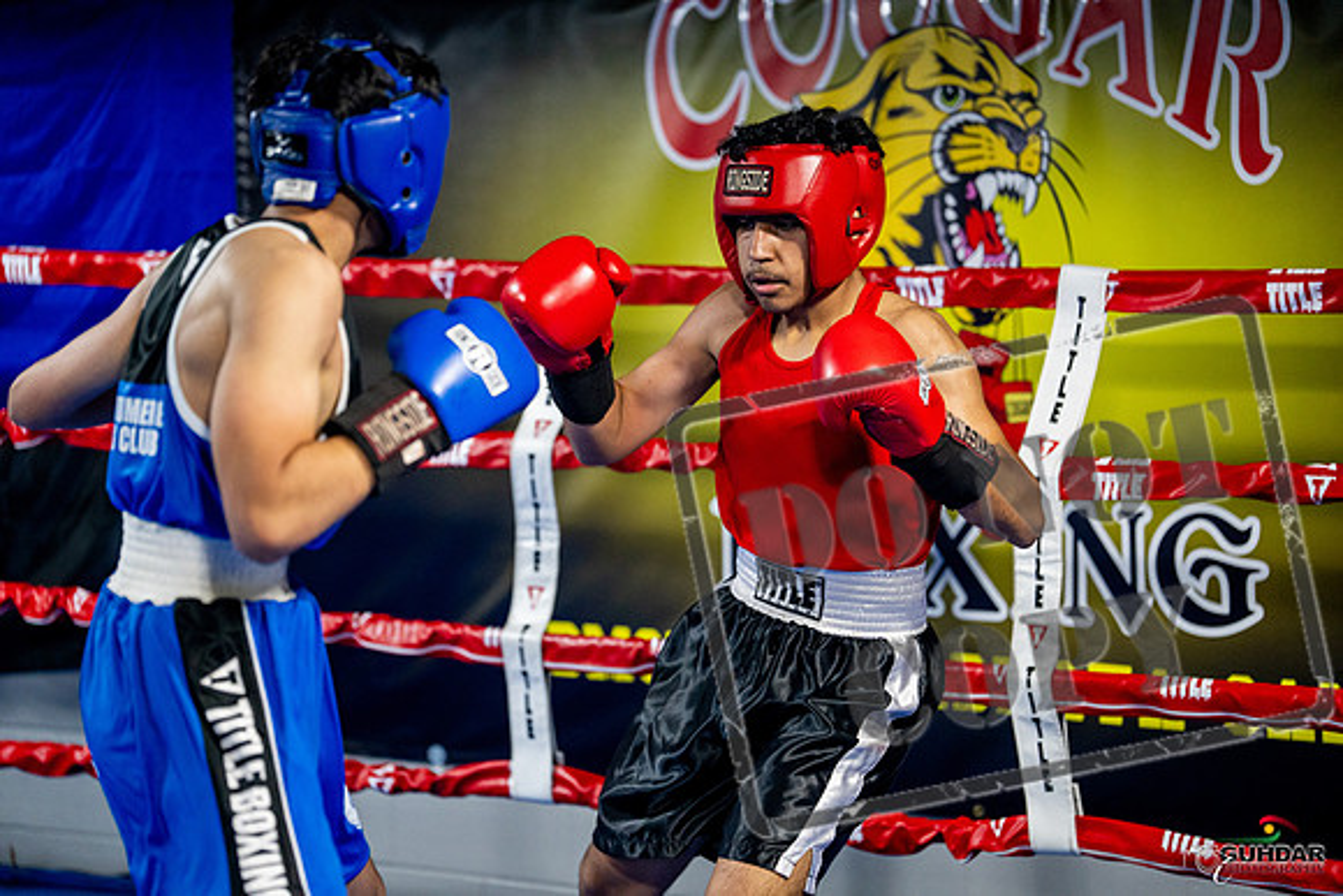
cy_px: 448
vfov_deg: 14.1
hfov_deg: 21.0
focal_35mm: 97
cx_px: 672
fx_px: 3619
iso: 4000
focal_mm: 97
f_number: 2
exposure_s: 1/1000
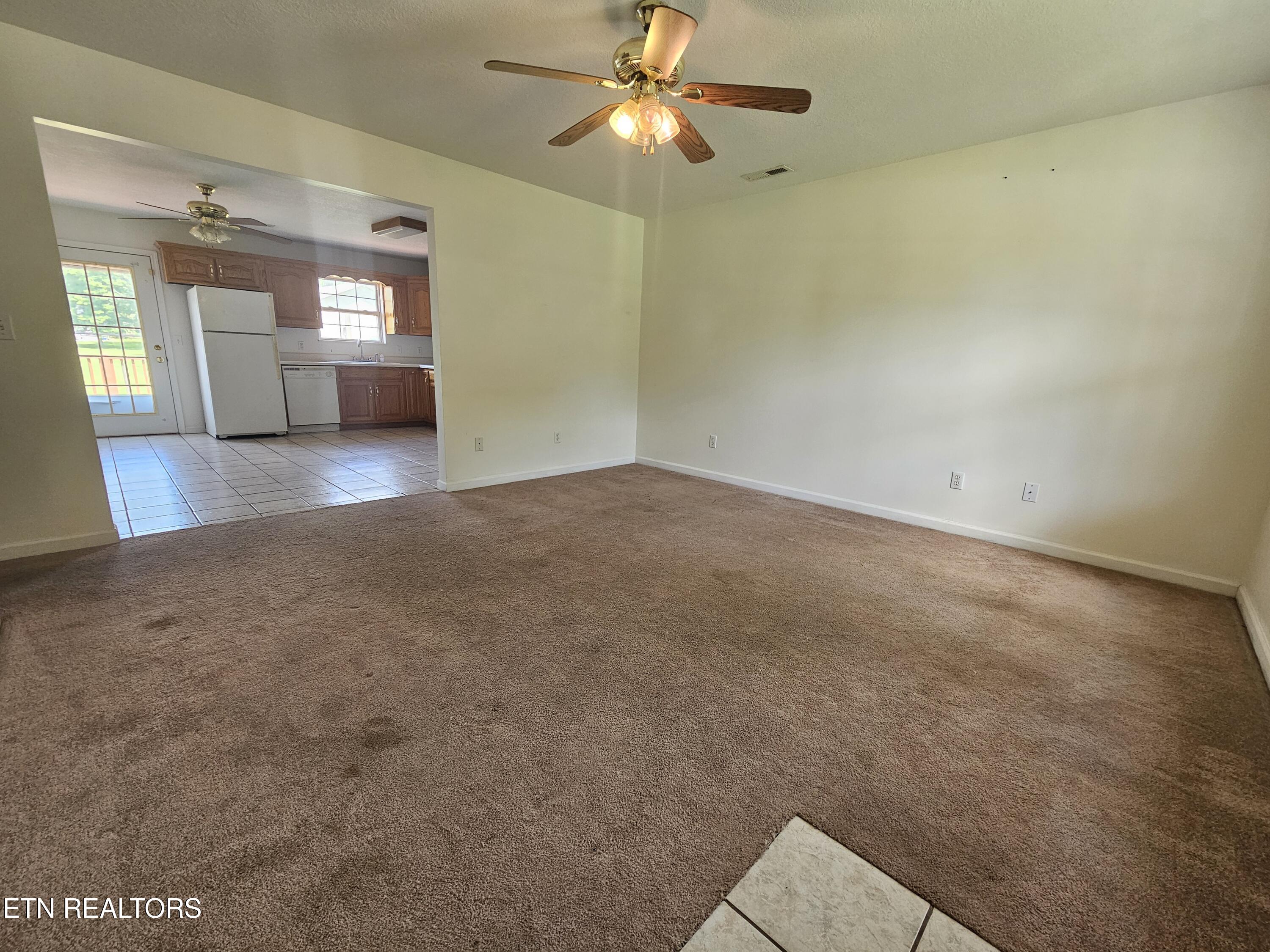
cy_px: 476
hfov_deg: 106.2
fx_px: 477
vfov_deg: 89.9
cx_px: 635
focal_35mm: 13
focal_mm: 2.2
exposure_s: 1/60
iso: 160
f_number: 2.2
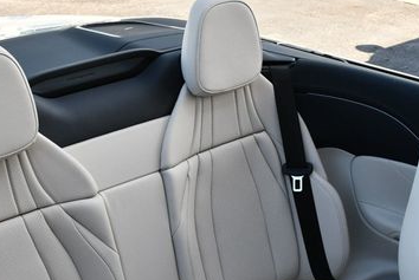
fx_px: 757
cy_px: 226
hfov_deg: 30.5
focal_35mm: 65
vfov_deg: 20.7
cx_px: 121
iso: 280
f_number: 5.6
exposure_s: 1/250
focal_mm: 18
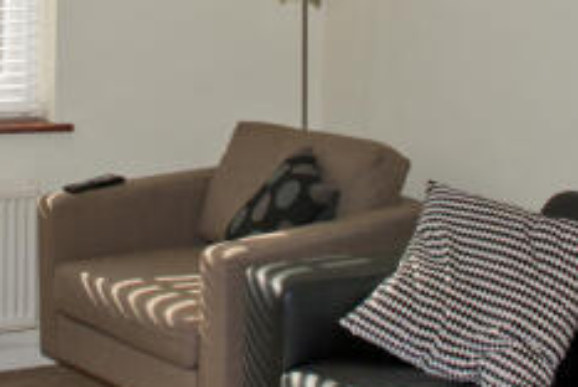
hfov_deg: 23.9
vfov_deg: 16.0
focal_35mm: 84
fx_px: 1350
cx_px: 130
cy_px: 6
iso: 125
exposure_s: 1/200
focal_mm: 20
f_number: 5.6
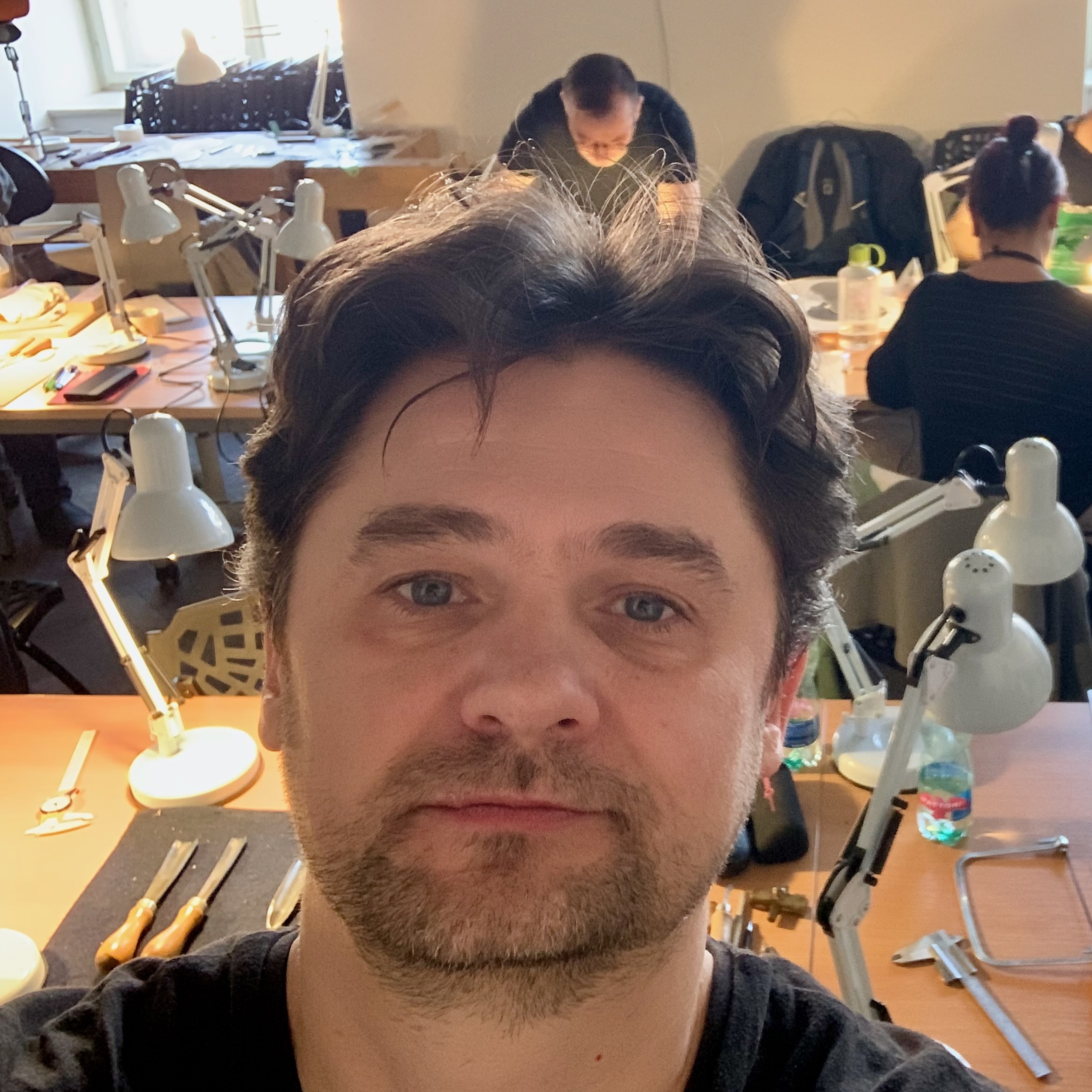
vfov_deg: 41.9
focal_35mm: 40
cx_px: 772
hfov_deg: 41.0
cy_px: 524
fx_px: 1428
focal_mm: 2.87
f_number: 2.2
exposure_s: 1/34
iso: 320
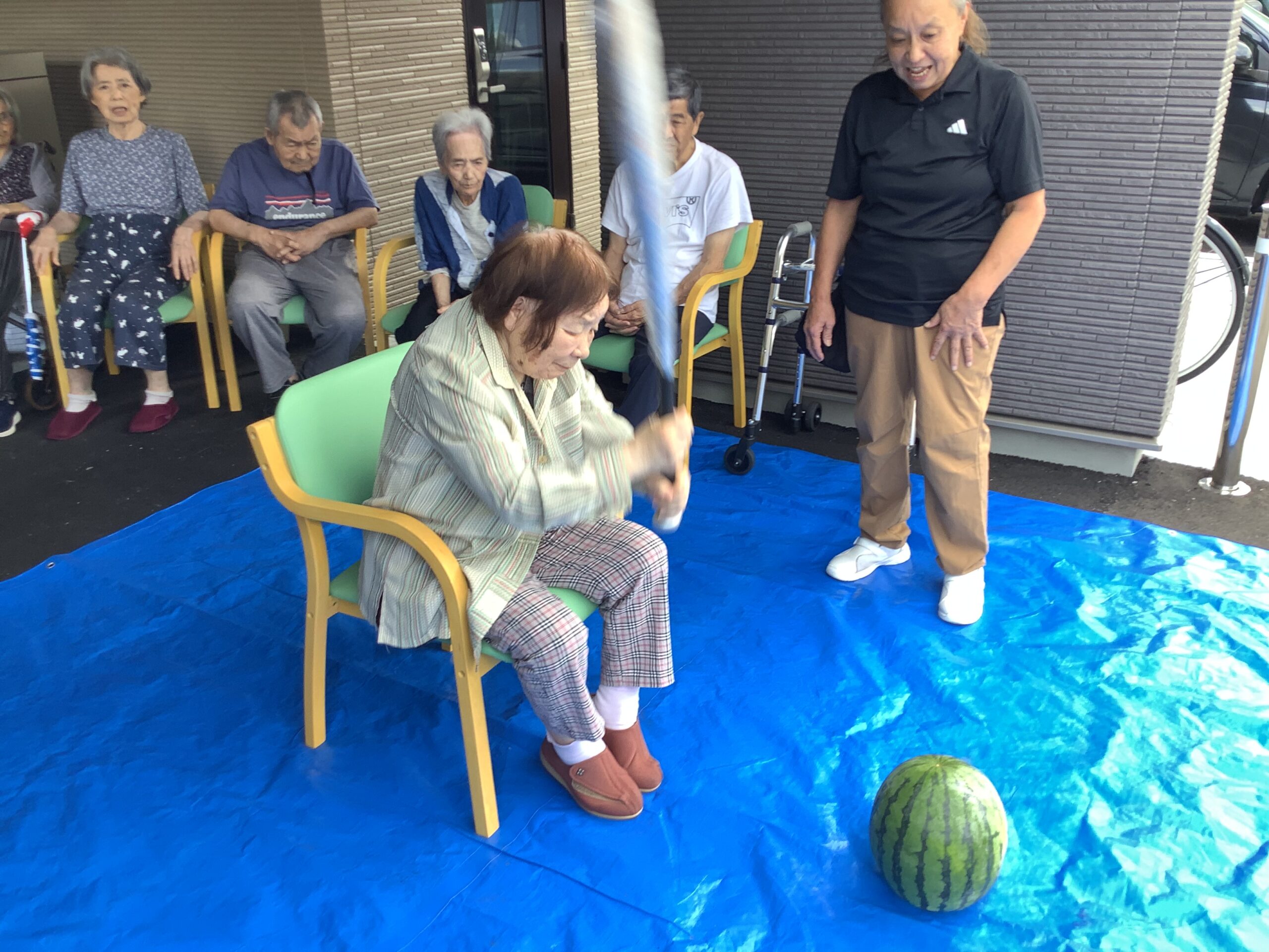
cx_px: 634
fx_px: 1136
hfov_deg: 58.4
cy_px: 476
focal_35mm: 31
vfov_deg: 45.4
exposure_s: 1/120
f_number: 2.4
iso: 25
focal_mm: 3.3
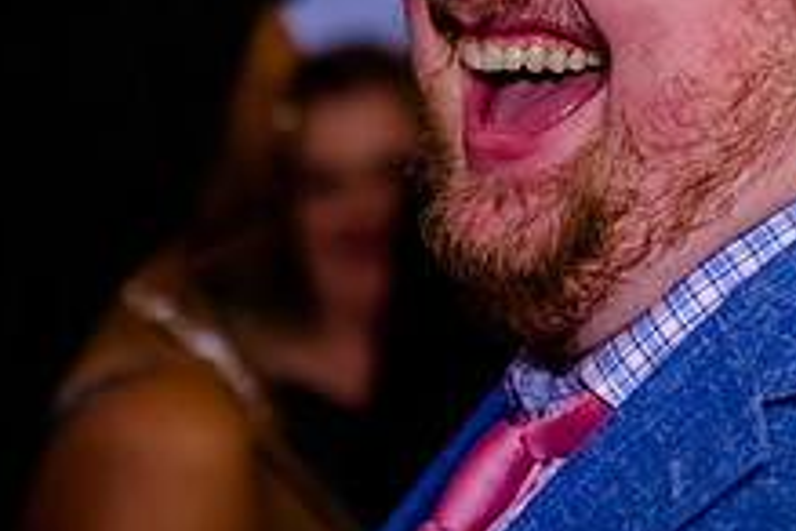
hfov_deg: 10.8
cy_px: 32
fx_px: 4201
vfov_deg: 7.2
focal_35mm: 190
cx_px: 500
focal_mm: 70
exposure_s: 1/250
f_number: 2.8
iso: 4000
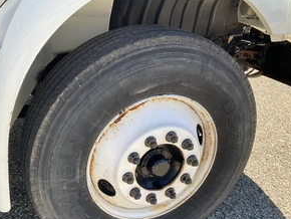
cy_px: 133
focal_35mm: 40
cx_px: 111
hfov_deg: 46.4
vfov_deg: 35.9
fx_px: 337
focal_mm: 3
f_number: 1.8
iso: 25
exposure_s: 1/406
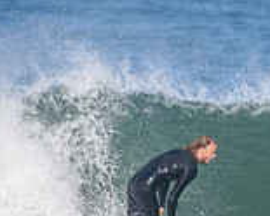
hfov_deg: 0.8
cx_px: 209
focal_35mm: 2318
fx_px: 18523
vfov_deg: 0.7
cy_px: 264
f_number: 5.6
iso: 360
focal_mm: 440
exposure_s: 1/2000
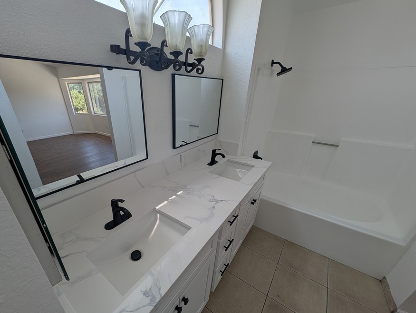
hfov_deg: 101.4
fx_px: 168
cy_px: 174
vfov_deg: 85.5
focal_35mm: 14
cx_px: 180
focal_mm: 2.23
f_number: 1.95
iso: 45
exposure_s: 1/395
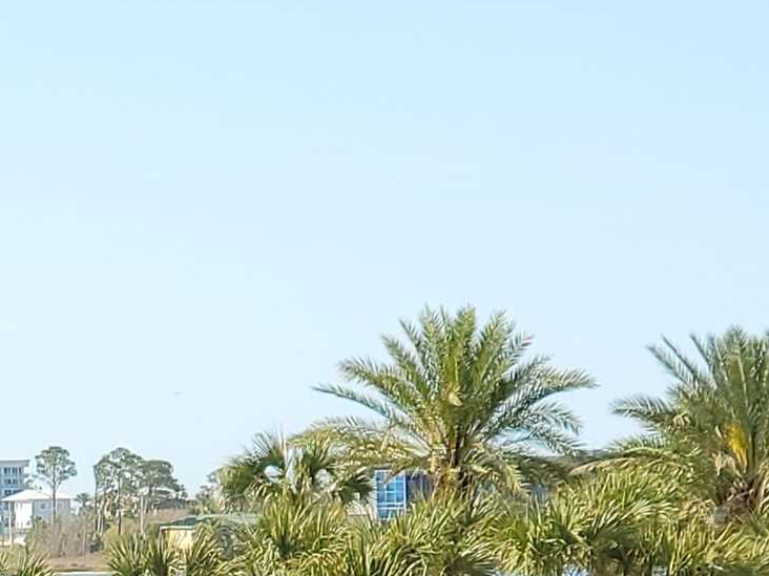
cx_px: -142
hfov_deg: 6.5
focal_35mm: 302
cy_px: 818
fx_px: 6709
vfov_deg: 4.9
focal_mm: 9
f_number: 2.4
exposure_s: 1/740
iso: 50
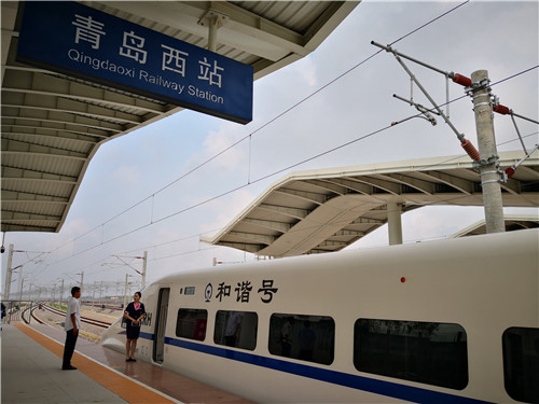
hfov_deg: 65.3
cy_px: 202
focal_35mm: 27
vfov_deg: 51.4
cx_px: 270
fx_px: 420
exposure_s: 1/1287
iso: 50
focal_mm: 3.95
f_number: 1.6
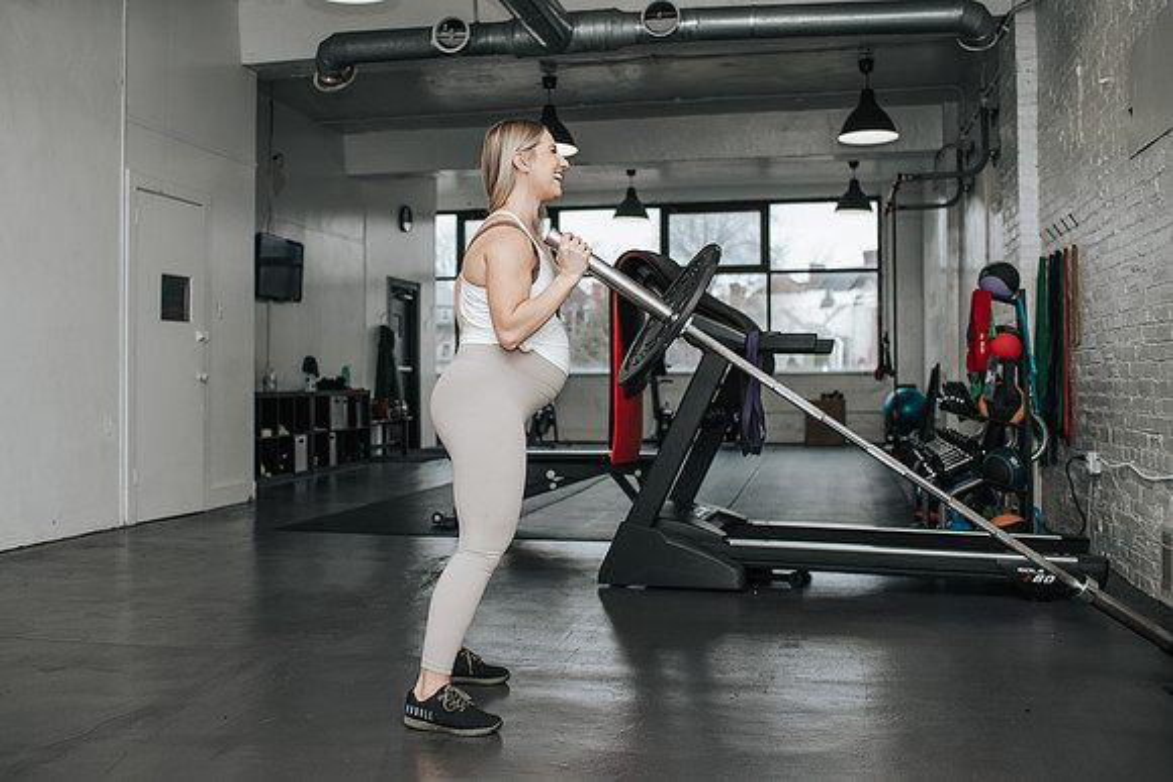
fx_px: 1227
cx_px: 542
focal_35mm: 38
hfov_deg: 51.0
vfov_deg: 35.3
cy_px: 361
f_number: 3.2
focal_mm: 35
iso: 800
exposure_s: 1/200
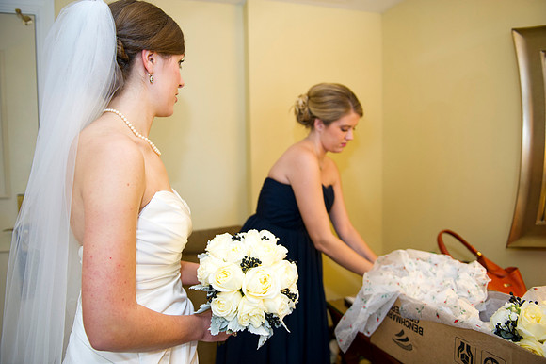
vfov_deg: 49.5
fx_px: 394
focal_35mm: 26
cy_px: 182
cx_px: 273
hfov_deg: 69.4
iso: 640
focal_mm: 26
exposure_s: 1/125
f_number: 2.8
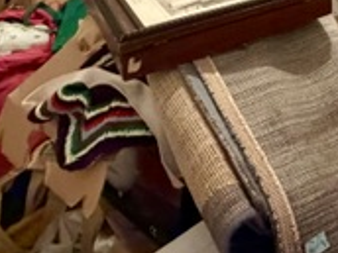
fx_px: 508
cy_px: -151
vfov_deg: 22.0
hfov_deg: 30.7
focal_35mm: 52
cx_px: 413
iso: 640
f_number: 2.2
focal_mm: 2.22
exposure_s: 1/50
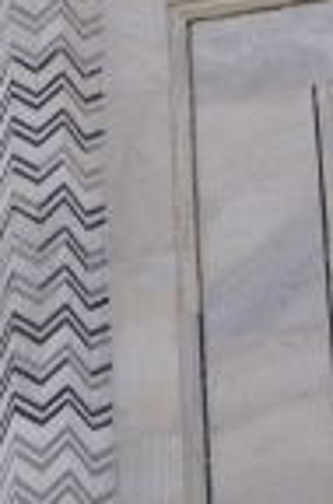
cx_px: 54
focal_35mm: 351
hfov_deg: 3.9
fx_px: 4905
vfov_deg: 5.8
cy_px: -158
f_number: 10
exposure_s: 1/80
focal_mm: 70
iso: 100
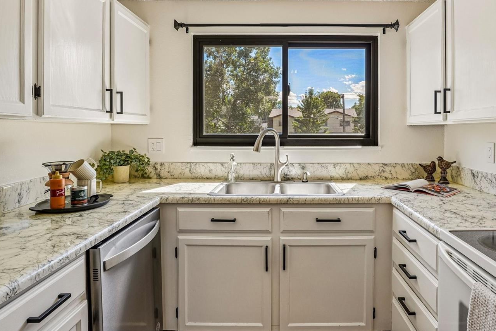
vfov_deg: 59.7
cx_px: 286
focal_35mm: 21
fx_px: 284
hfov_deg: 81.6
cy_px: 126
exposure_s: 1/30
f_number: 8
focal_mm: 11
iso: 100
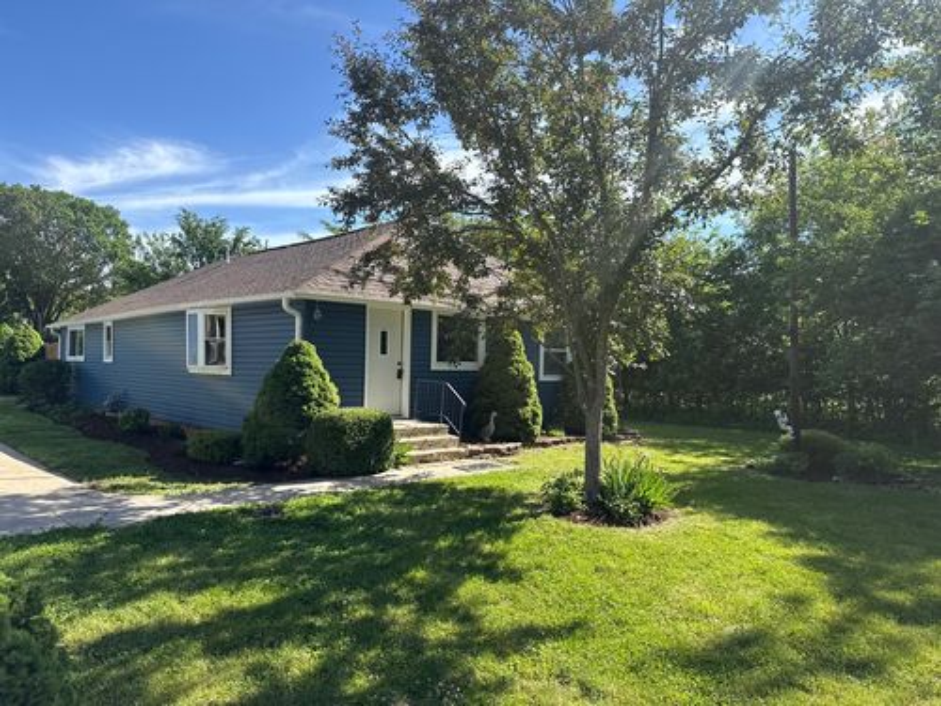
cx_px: 470
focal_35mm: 24
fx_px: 652
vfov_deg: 56.8
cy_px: 353
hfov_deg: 71.6
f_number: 1.78
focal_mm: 6.76
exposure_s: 1/2611
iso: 80
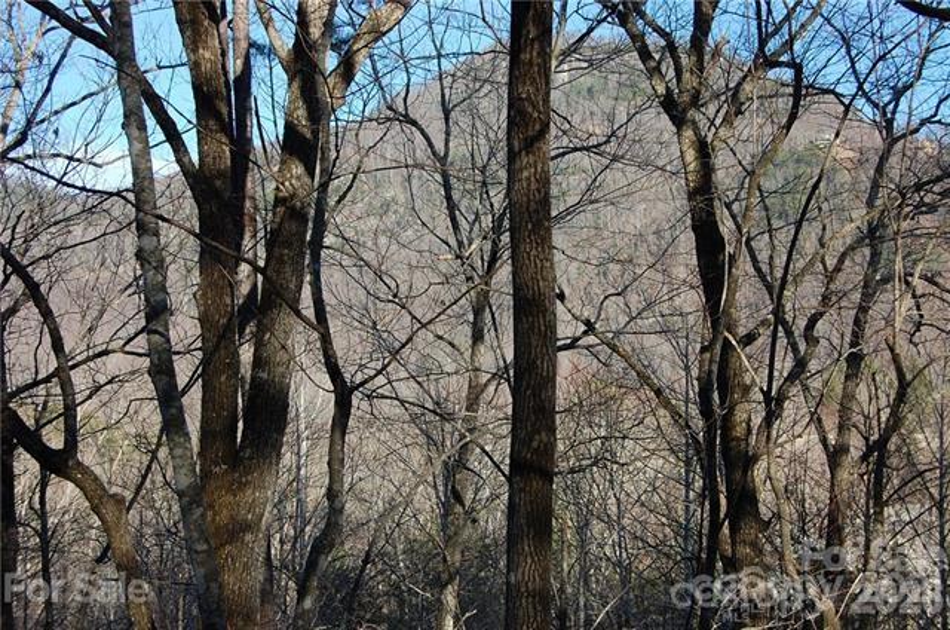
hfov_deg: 35.1
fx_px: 1501
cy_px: 315
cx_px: 475
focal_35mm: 57
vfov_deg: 23.7
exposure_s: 1/200
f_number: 7.1
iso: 200
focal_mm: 38
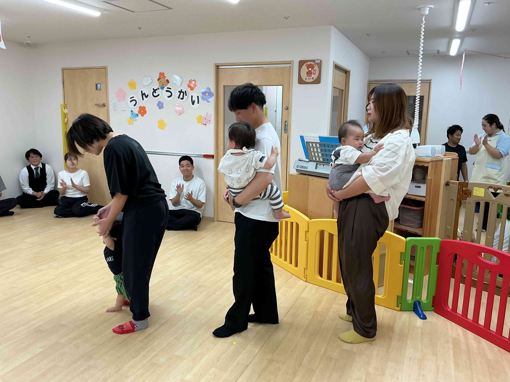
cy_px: 191
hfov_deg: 61.7
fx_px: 427
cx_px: 255
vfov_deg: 48.2
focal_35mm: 29
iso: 64
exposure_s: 1/120
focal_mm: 3
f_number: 1.8
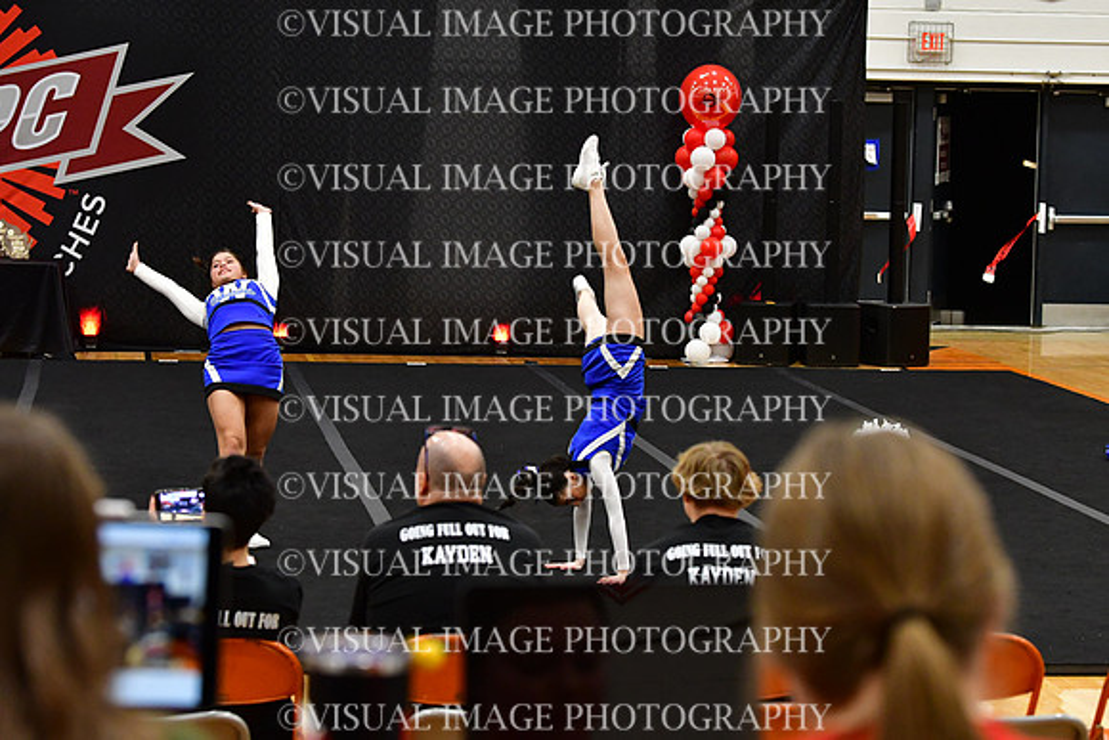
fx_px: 3235
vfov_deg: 13.0
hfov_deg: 19.5
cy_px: 370
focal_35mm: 105
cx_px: 554
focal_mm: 70
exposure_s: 1/500
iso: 4000
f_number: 4
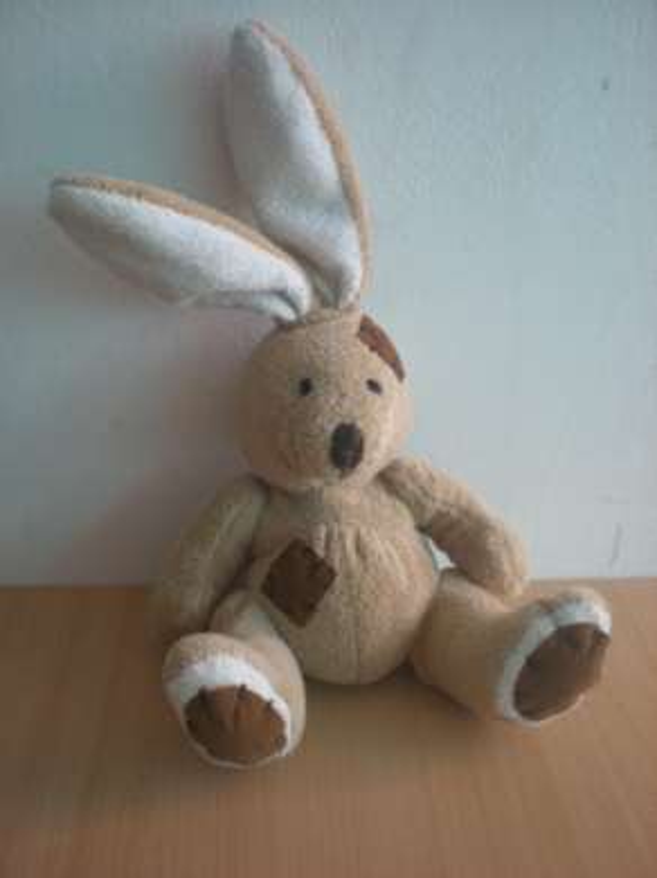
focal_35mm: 38
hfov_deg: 37.7
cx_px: 328
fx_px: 963
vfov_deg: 49.0
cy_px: 439
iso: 105
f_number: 3.1
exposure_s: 1/63.2
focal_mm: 6.3
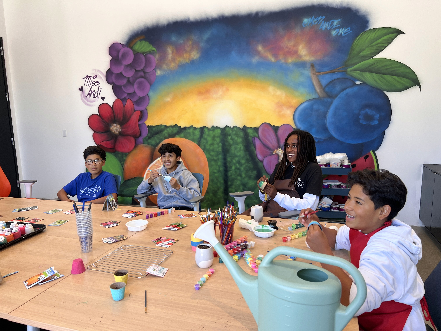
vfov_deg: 53.1
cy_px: 166
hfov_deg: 67.3
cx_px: 220
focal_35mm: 26
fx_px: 331
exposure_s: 1/121
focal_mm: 5.7
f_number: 1.5
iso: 40
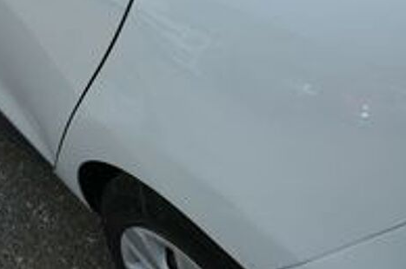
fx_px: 405
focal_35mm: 36
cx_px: 198
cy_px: 134
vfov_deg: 36.8
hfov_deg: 53.2
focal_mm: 12.9
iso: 125
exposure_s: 1/1600
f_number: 3.1
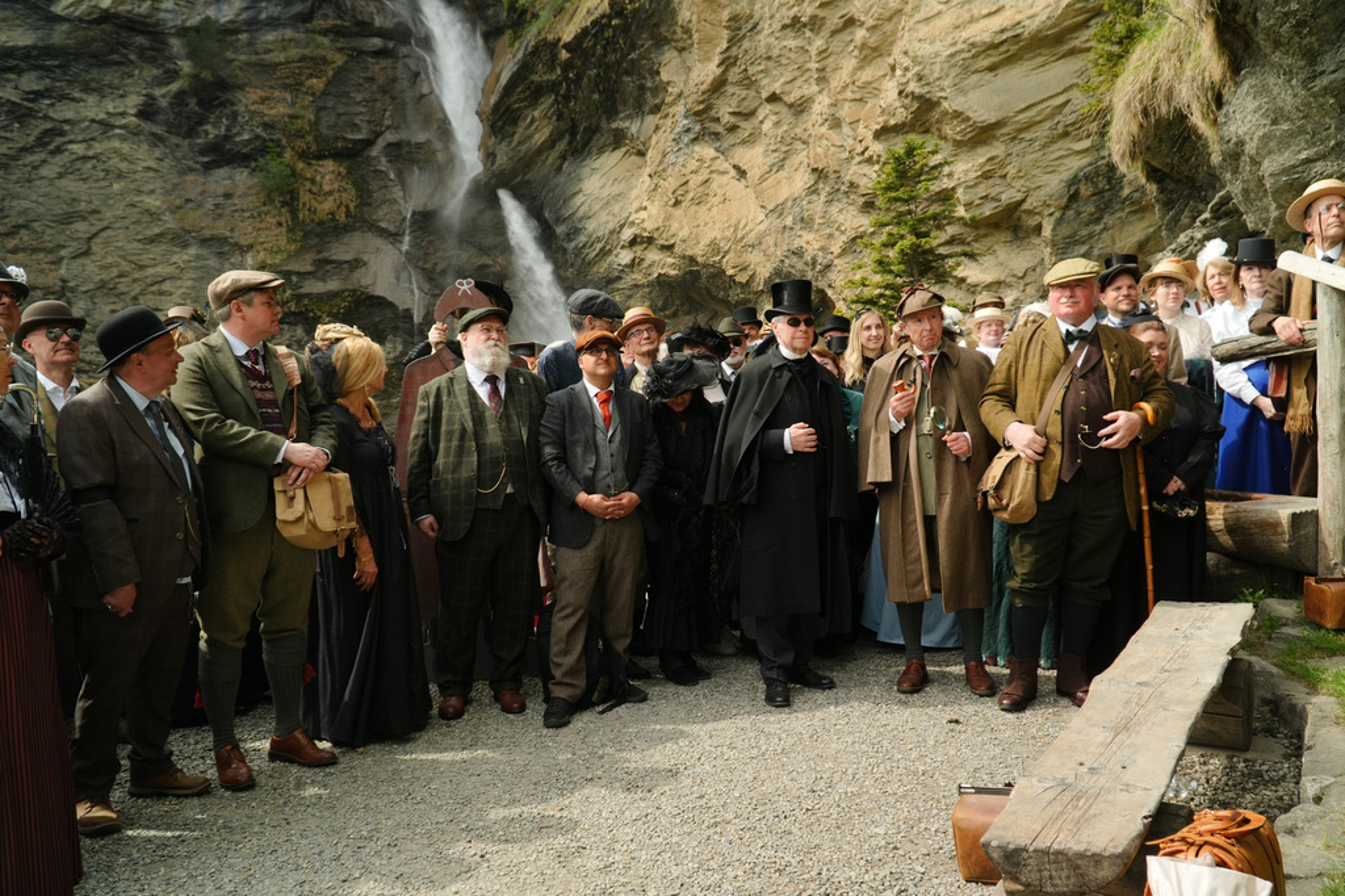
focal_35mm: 27
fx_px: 1008
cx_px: 672
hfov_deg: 67.4
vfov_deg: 47.9
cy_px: 448
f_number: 4
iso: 200
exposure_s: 1/100
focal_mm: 18
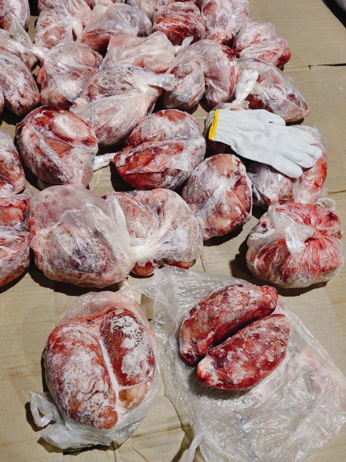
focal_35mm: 28
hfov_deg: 49.6
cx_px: 150
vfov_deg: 63.1
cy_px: 265
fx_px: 373
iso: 800
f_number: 1.6
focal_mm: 6.06
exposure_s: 1/94.6
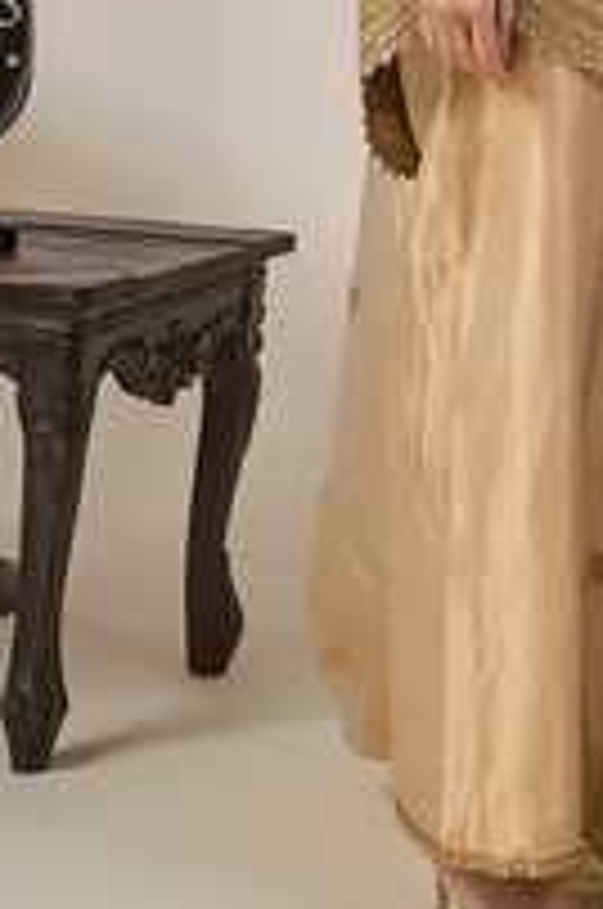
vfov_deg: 15.9
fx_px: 3151
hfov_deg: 10.8
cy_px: -115
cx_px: 608
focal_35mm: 125
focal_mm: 48
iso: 250
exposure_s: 1/160
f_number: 5.6
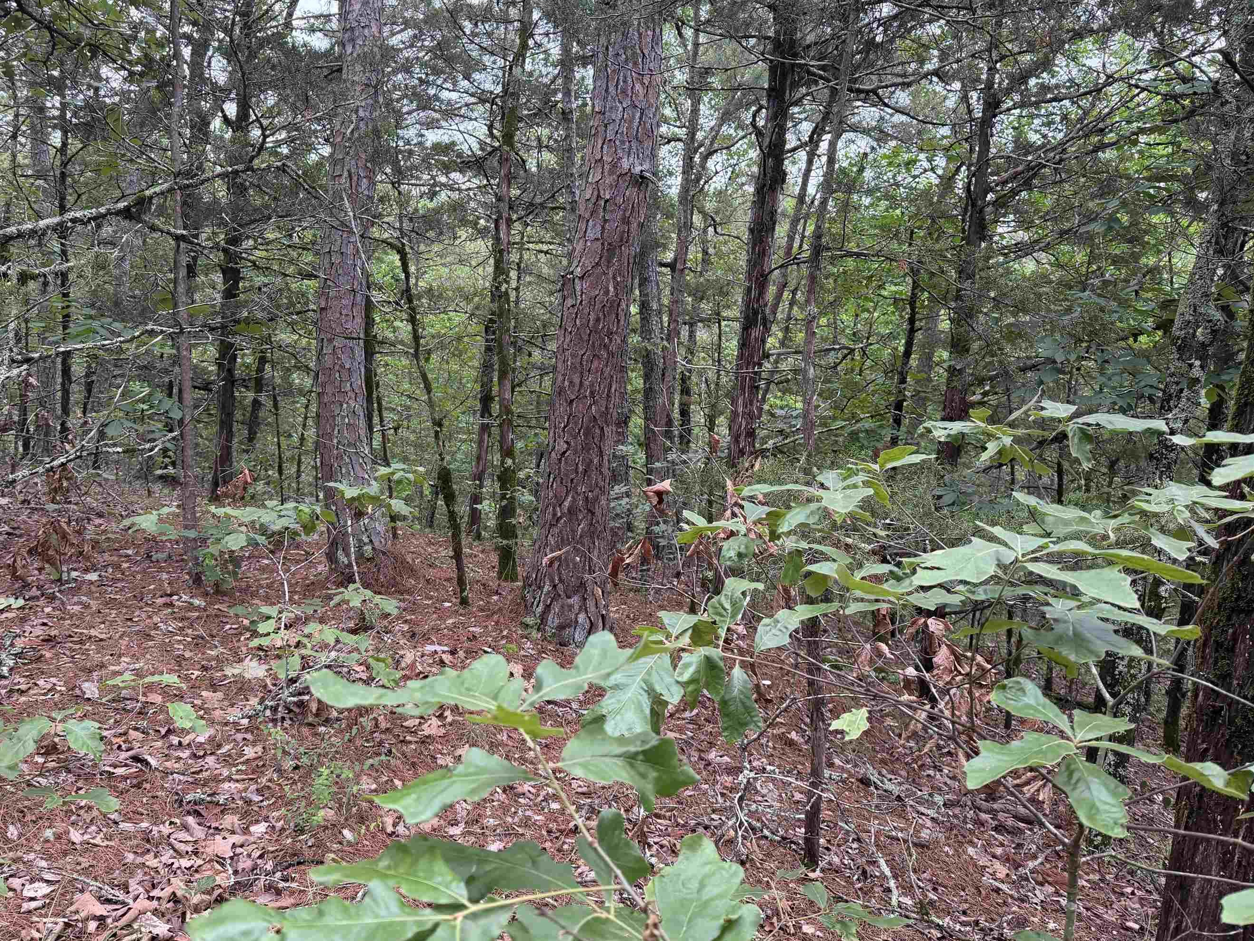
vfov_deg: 49.7
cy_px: 427
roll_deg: -1.8
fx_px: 1014
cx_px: 571
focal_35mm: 28
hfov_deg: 63.3
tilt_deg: -4.0
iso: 200
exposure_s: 1/119
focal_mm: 6.76
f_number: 1.78
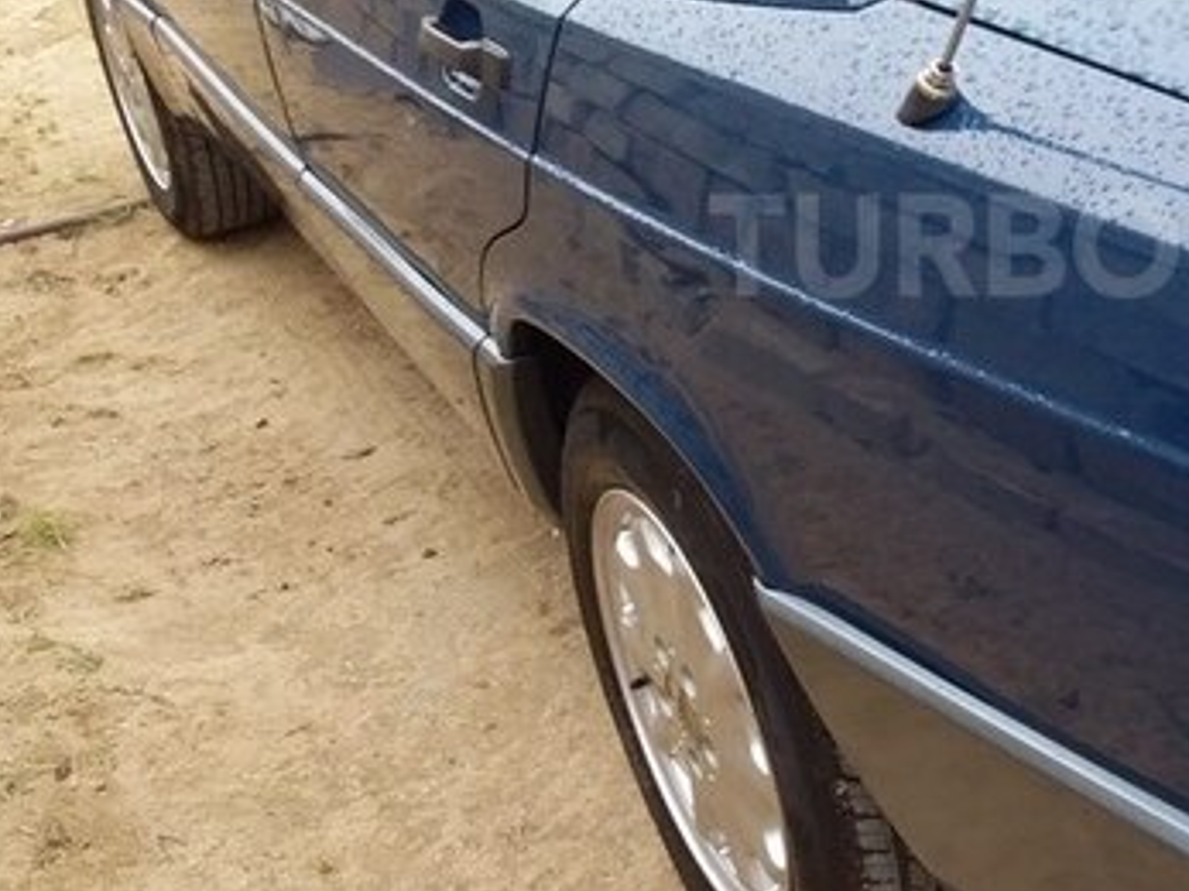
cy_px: 245
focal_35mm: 59
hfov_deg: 31.3
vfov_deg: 24.6
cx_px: 1059
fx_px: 2026
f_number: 2.2
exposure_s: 1/100
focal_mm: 3.3
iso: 50
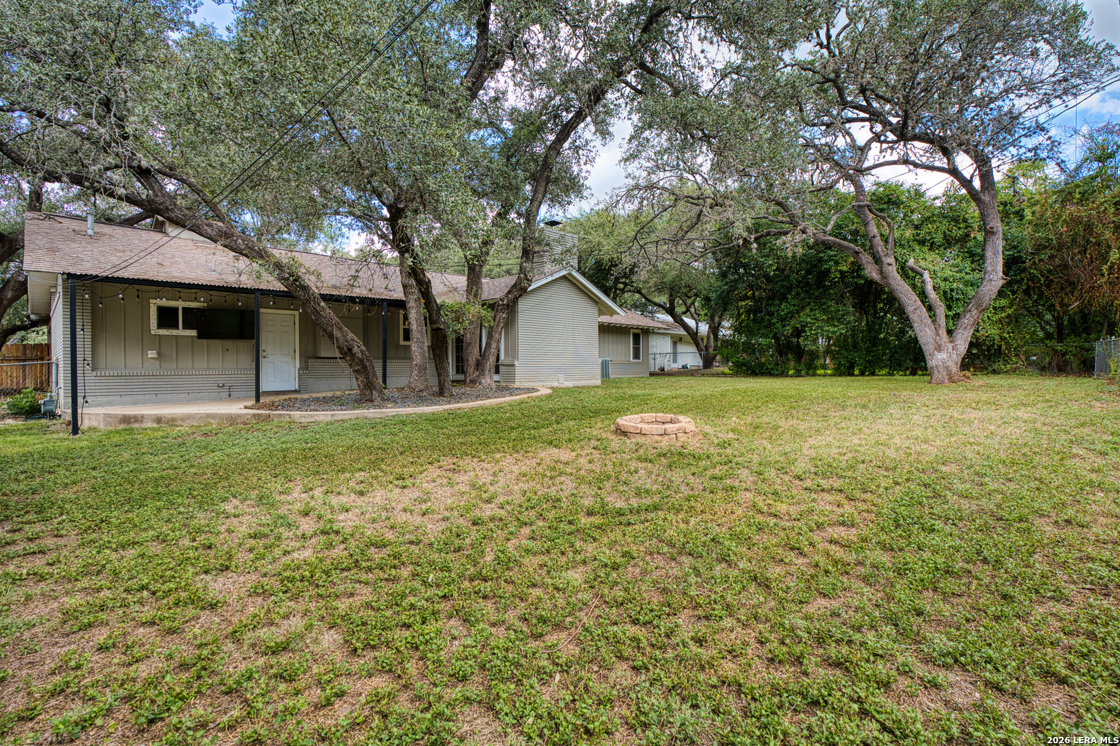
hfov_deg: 96.7
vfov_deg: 73.7
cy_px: 373
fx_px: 498
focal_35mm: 16
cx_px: 560
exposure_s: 1/80
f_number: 7.1
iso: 160
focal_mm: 16
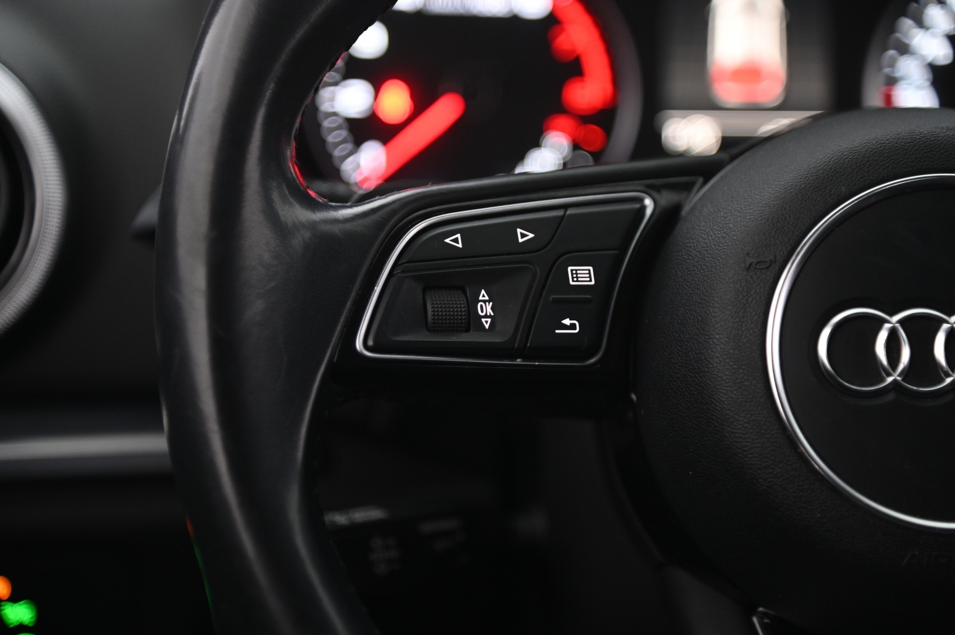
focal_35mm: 120
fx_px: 3181
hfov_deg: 17.1
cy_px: 318
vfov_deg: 11.4
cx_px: 478
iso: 2000
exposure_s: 1/15
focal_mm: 120
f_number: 4
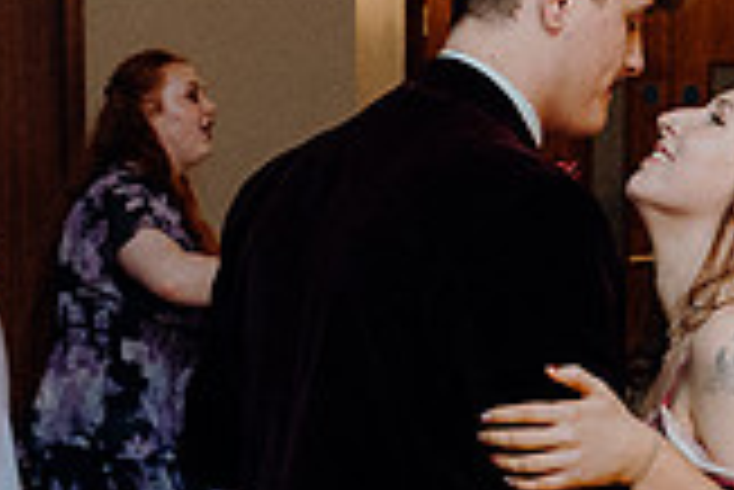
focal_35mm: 153
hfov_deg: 13.3
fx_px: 3122
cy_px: 623
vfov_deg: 8.9
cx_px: 590
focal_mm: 29
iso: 2500
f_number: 3.5
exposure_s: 1/200
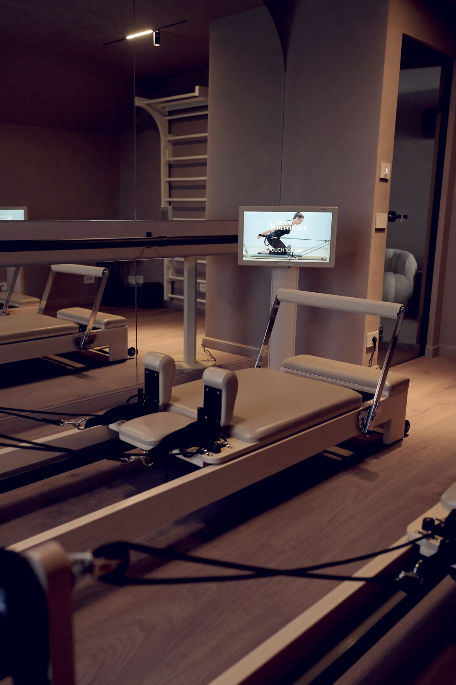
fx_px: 589
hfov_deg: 42.2
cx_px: 200
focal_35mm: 31
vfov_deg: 60.3
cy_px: 349
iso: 640
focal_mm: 20
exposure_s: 1/200
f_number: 2.2
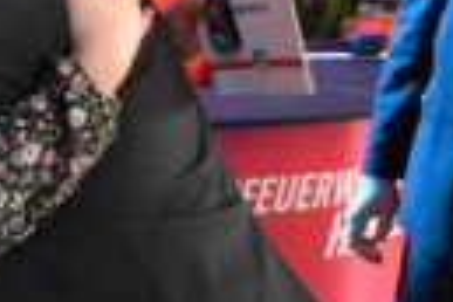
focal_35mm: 140
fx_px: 1762
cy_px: 30
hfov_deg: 14.2
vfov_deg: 9.8
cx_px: -84
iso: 10000
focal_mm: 30
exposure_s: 1/60
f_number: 4.8
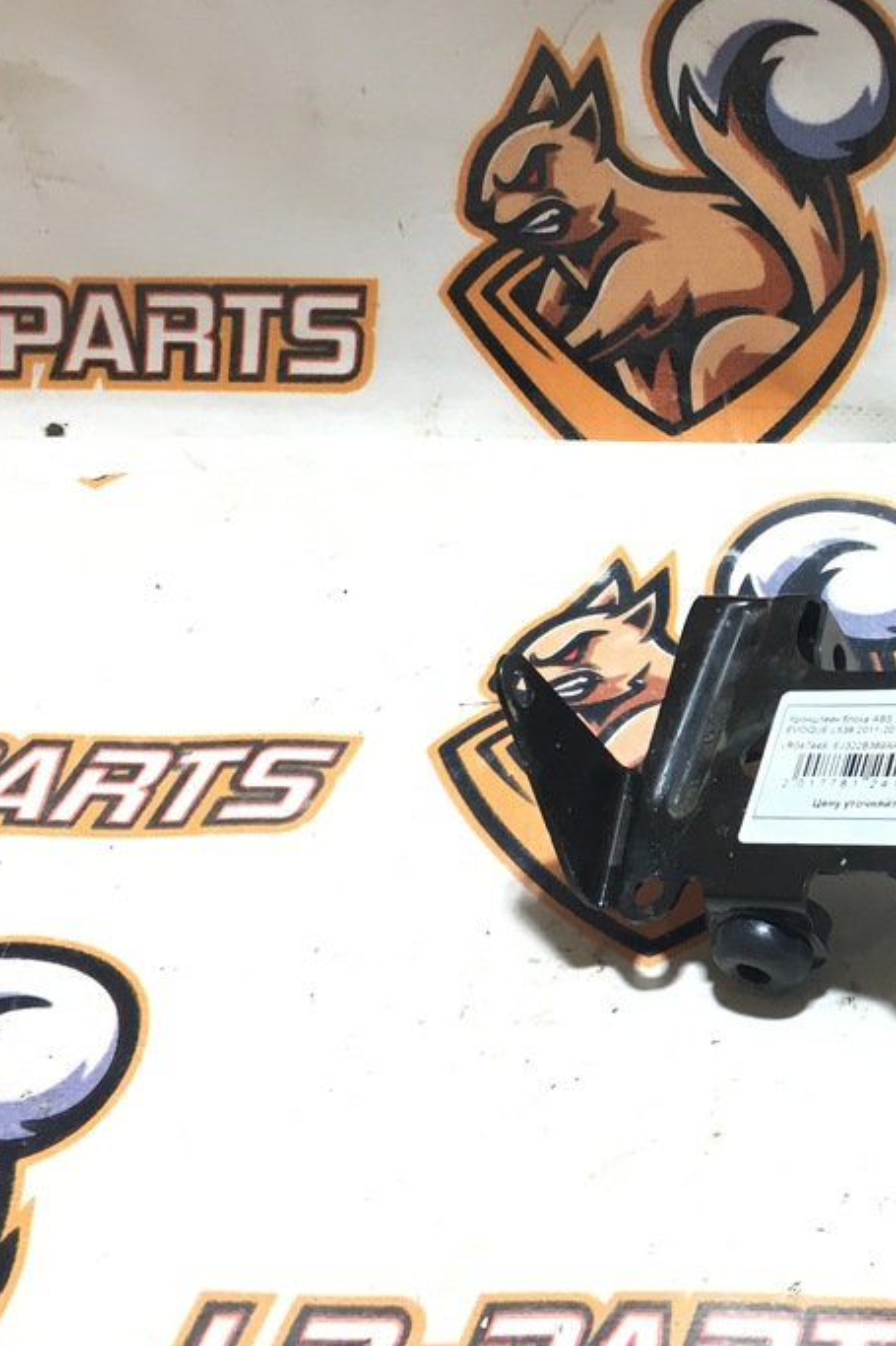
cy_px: 639
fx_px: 1980
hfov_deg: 23.9
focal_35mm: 53
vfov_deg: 37.5
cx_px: 979
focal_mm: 4.15
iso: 25
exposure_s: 1/33
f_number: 2.2
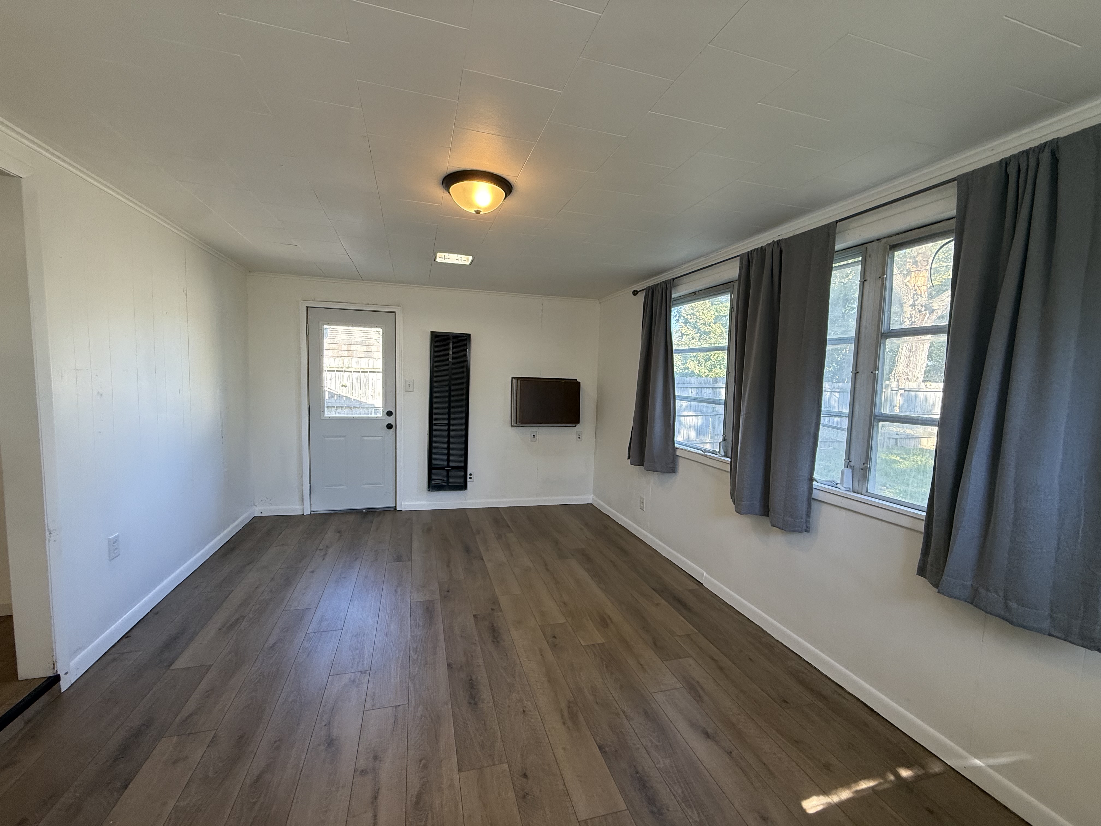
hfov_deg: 102.1
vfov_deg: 85.7
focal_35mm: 14
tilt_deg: -3.7
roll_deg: -2.1
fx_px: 445
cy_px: 413
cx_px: 550
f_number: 2.2
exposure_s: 1/120
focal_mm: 2.22
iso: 160
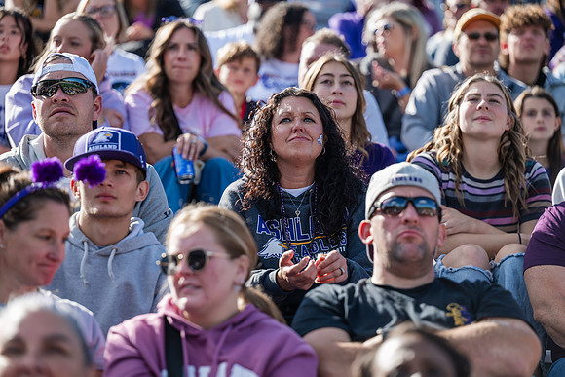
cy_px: 188
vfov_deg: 9.5
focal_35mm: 145
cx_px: 282
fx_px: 2276
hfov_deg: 14.2
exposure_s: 1/500
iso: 80
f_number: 3.2
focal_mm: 145
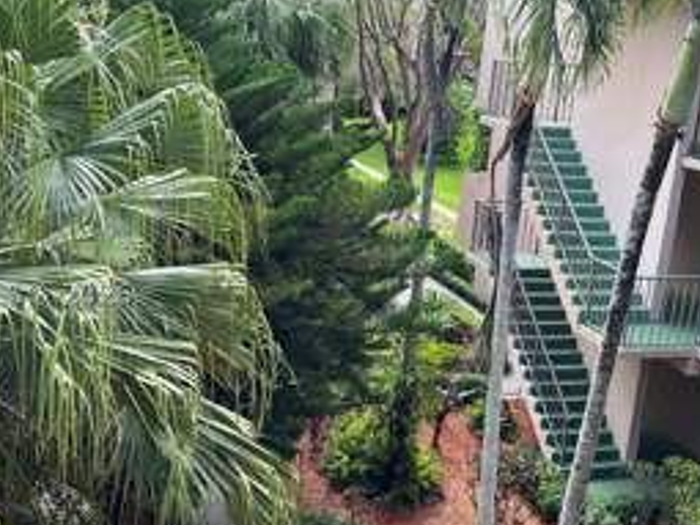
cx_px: 384
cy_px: 294
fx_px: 990
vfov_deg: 29.6
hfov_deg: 38.9
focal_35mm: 49
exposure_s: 1/459
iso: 50
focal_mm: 5.1
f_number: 1.6
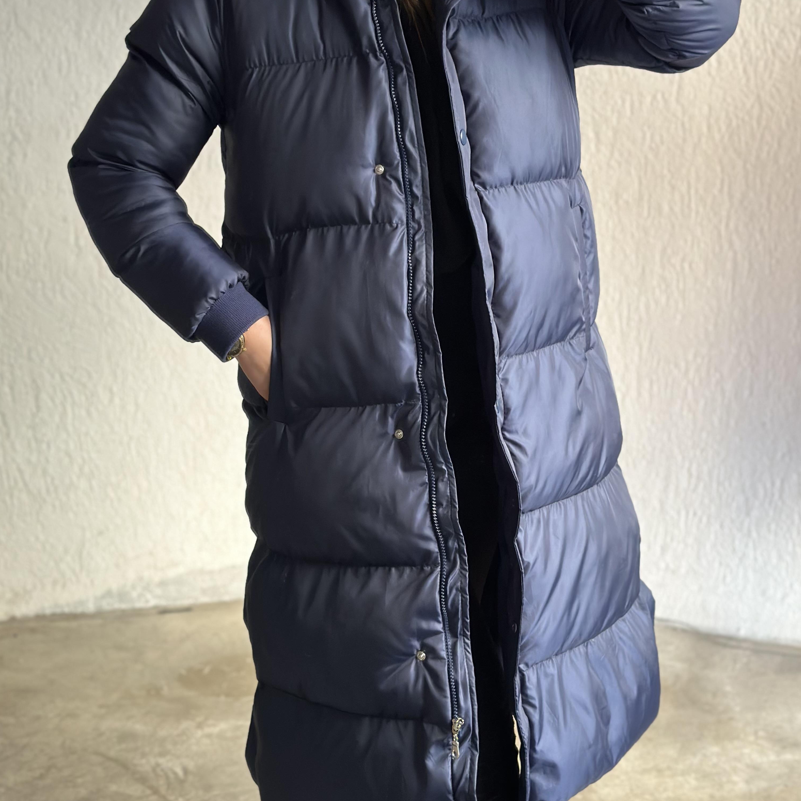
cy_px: 381
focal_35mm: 57
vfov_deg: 30.0
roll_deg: +0.8
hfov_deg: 30.0
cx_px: 402
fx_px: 1492
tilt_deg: -32.9
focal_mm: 6.86
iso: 200
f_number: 1.78
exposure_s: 1/60
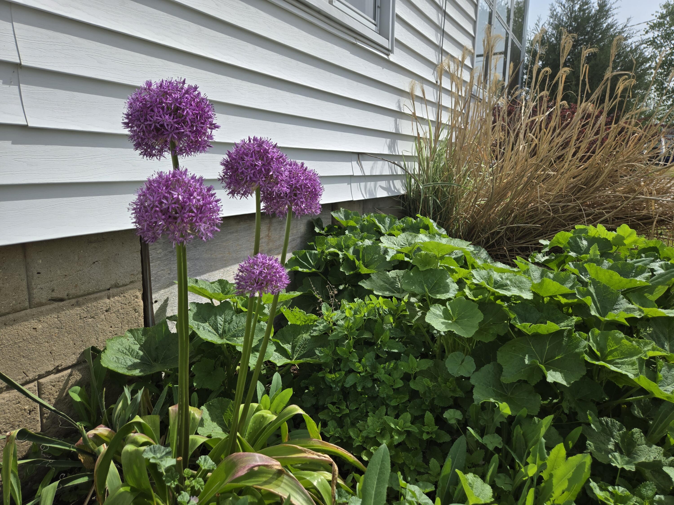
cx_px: 337
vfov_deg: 58.9
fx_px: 448
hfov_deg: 73.9
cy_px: 252
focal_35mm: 23
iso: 25
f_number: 1.8
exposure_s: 1/2145
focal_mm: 5.4
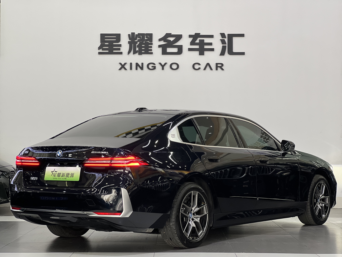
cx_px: 171
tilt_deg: +1.0
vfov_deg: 19.1
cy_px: 128
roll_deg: -0.4
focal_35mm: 77
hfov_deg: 25.3
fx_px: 761
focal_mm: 9
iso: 125
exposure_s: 1/33
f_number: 2.8
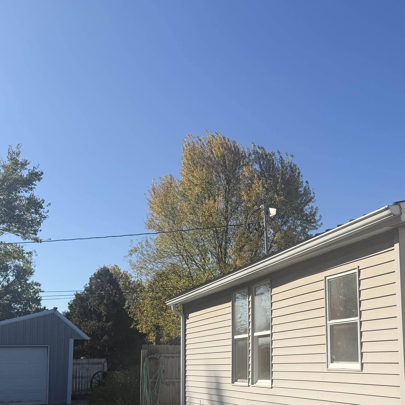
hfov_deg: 38.3
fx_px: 569
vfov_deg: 38.1
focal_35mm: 43
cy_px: 305
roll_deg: +1.9
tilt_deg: +6.3
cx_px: 295
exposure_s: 1/5714
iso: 80
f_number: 1.78
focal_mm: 6.76
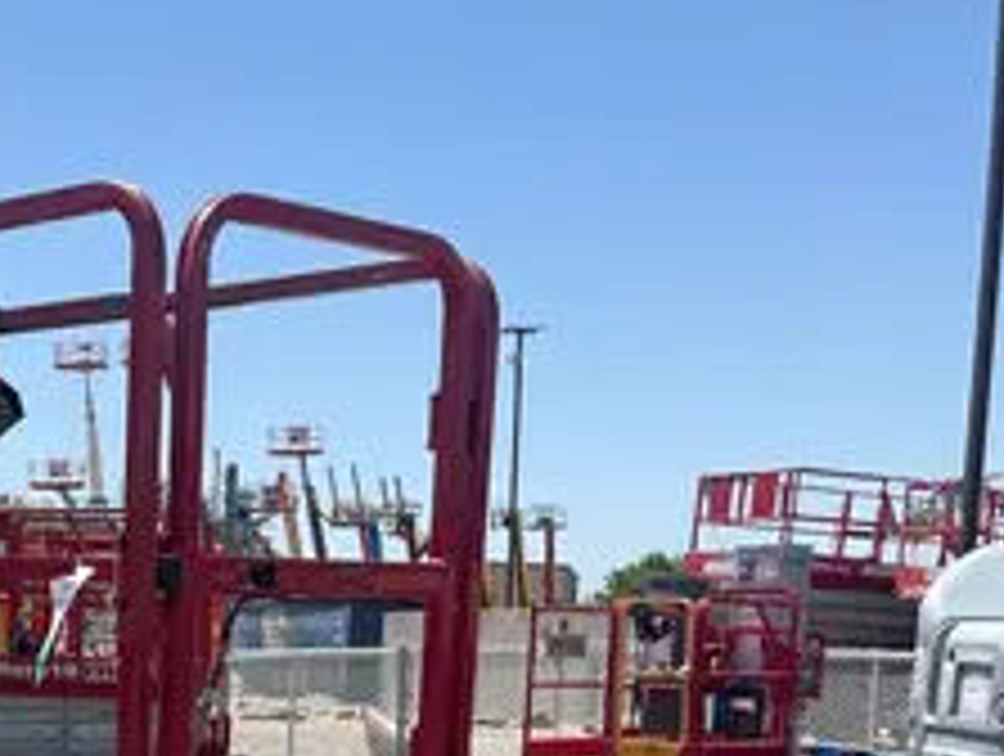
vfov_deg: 21.4
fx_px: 1859
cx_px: 41
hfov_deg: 28.6
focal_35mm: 64
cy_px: 898
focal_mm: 5.1
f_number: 1.6
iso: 50
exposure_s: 1/3413
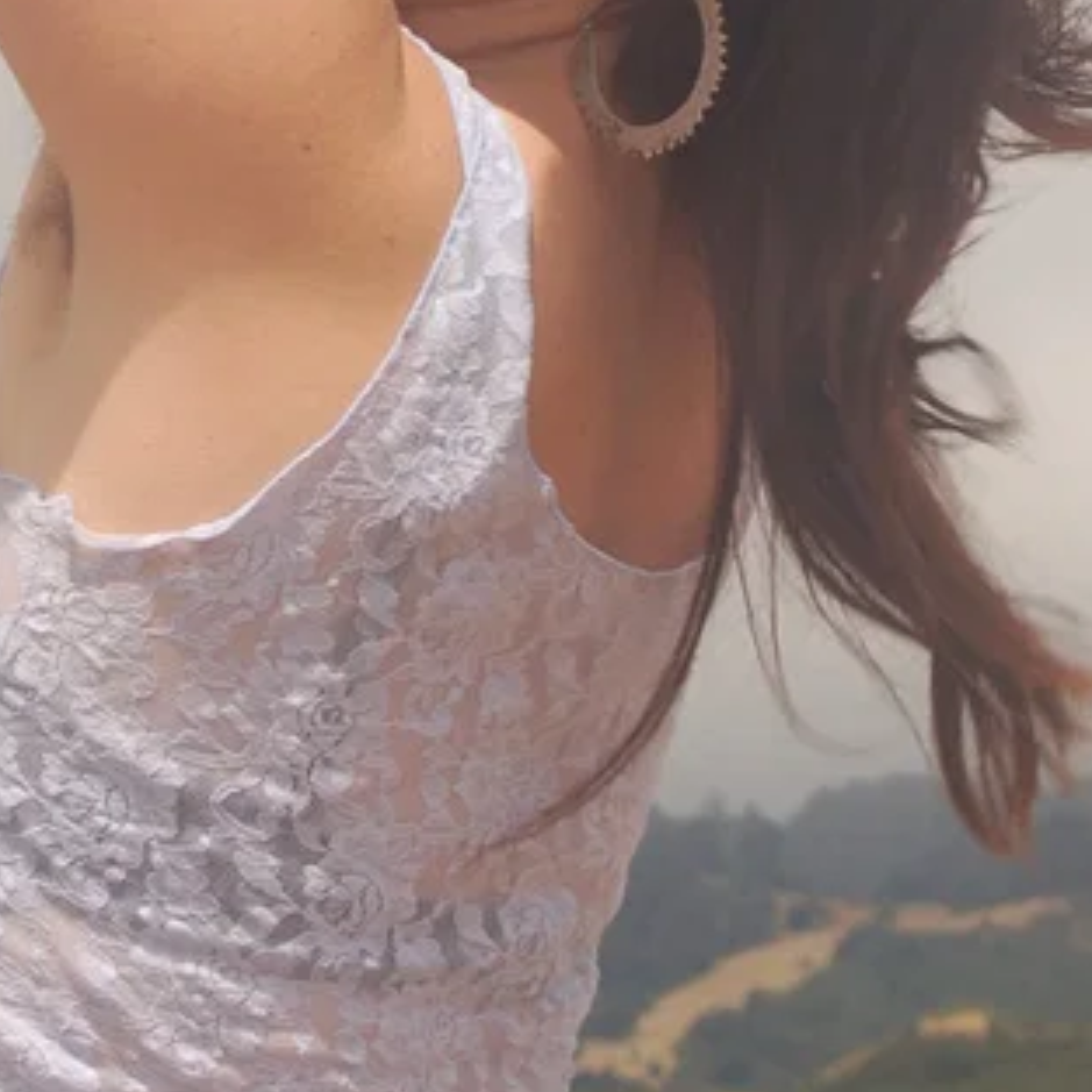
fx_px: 7852
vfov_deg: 7.9
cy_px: -56
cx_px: 394
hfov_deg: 8.0
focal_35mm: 220
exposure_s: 1/200
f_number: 13
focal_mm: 60
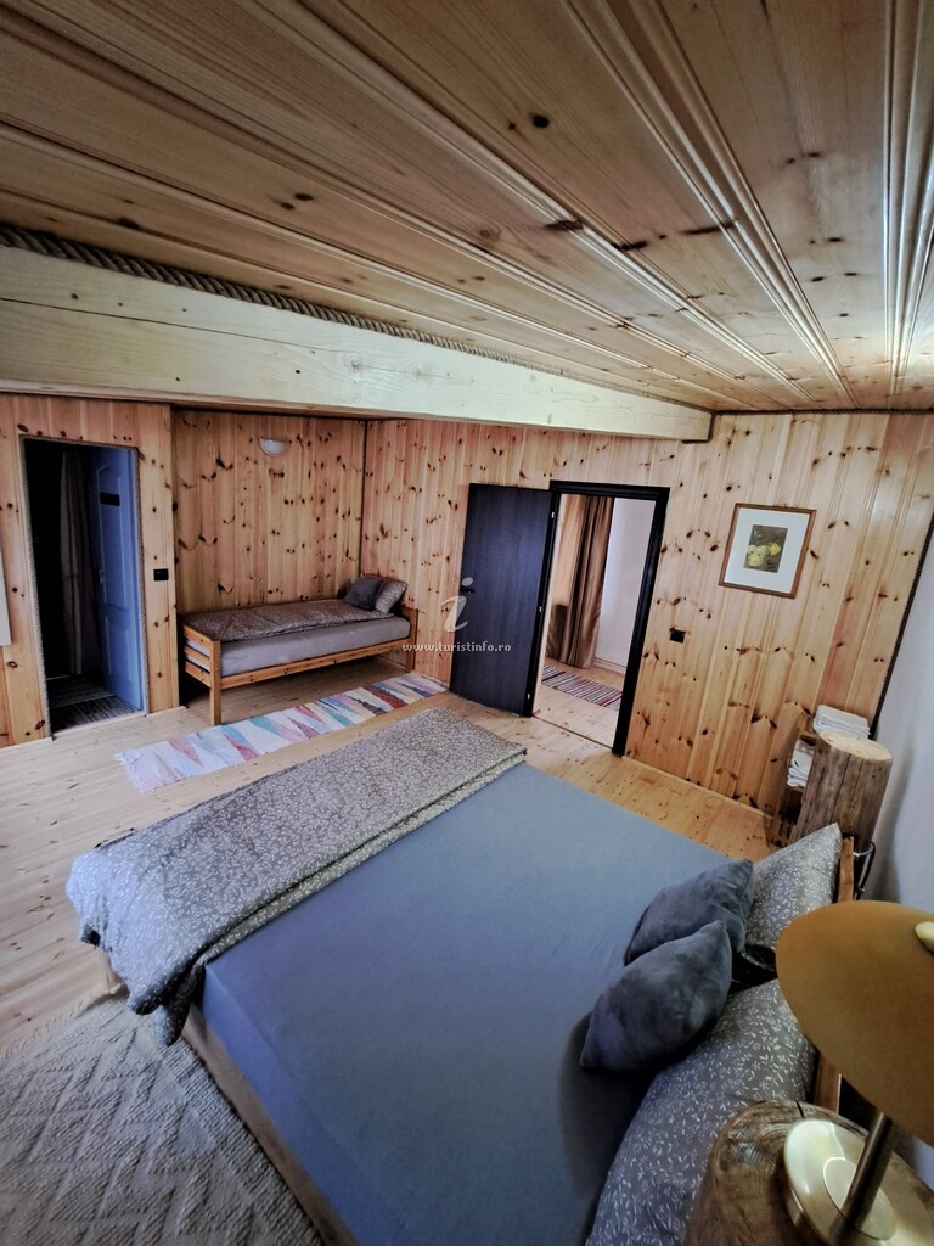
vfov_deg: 106.2
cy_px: 623
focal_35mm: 13
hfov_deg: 89.9
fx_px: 468
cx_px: 467
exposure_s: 1/20
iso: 500
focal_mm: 1.74
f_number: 2.2
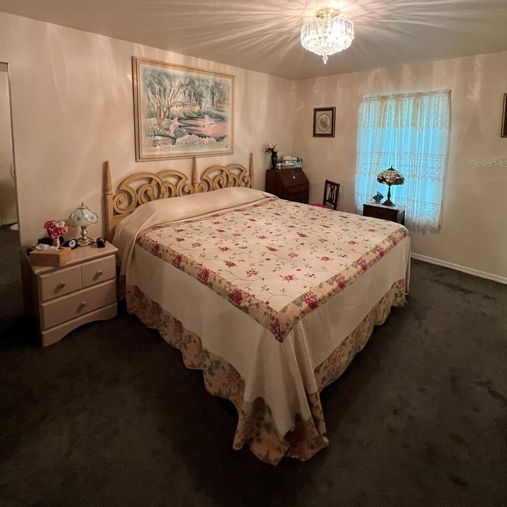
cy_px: 164
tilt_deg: -5.6
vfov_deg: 84.0
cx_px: 247
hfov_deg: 87.4
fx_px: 265
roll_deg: -1.0
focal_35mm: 16
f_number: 1.8
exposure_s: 1/60
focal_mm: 1.57
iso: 320
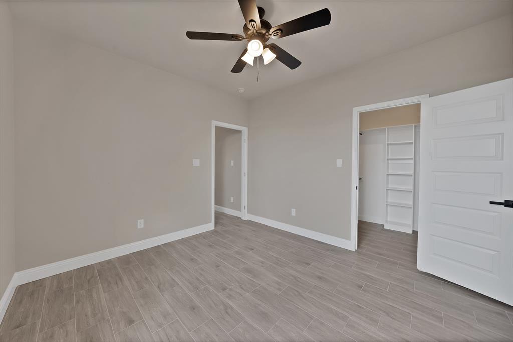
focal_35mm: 12
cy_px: 171
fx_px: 171
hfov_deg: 112.6
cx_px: 256
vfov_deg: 90.1
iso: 640
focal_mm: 12
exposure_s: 1/5
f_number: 10
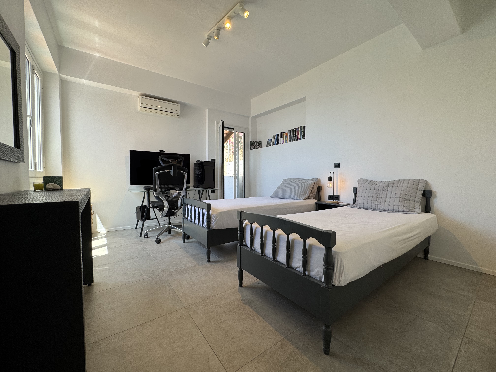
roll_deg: -0.2
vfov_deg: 85.7
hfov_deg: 102.1
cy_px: 186
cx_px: 248
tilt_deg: -2.6
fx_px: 201
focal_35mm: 14
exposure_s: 1/100
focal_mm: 2.22
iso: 50
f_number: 2.2
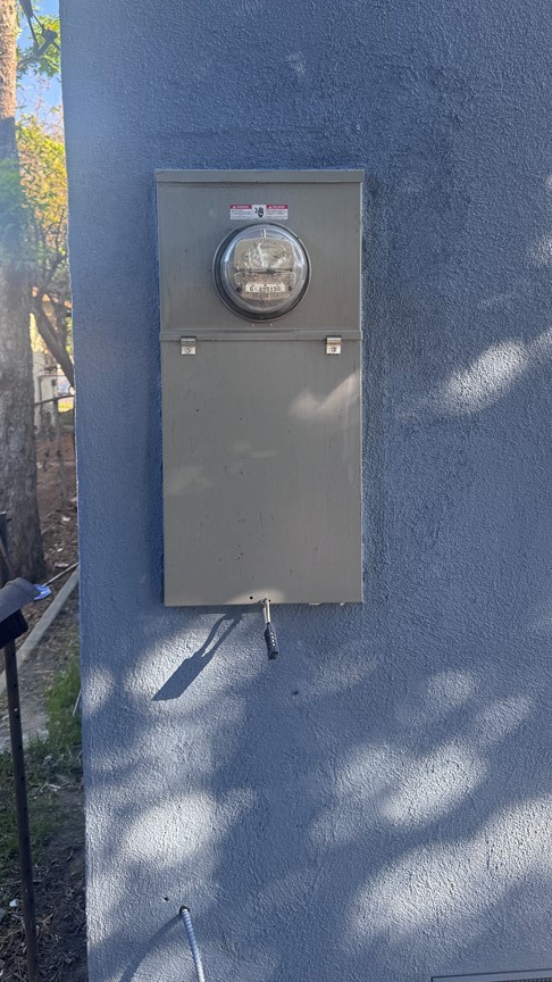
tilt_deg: -5.0
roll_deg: +1.0
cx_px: 269
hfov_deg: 37.8
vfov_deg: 62.2
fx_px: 807
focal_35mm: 31
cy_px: 408
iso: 80
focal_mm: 6.76
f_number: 1.78
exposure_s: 1/246
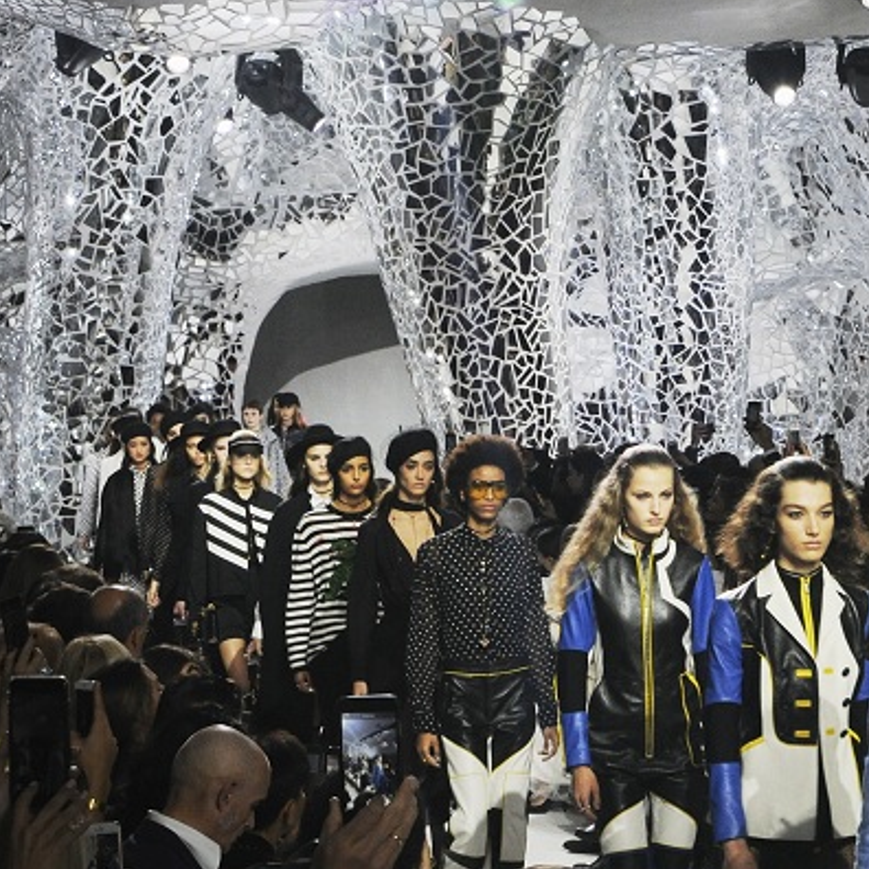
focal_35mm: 103
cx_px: 667
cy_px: 590
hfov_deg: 16.8
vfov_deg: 16.9
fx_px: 2925
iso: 800
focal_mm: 40
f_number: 14
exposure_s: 1/125
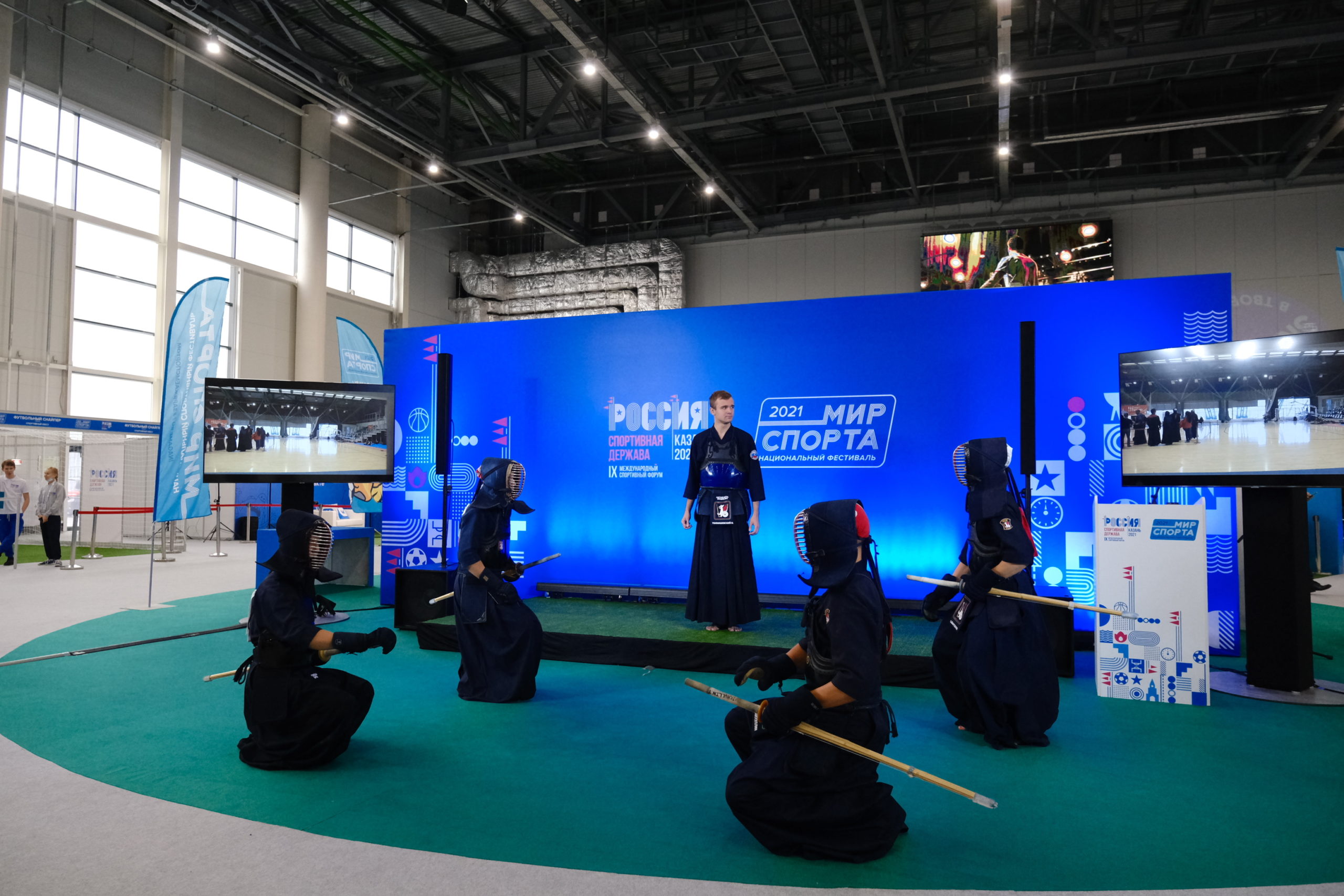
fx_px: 896
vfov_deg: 53.1
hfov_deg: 73.7
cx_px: 672
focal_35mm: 24
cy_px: 448
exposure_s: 1/500
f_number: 2.8
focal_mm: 16
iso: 2500
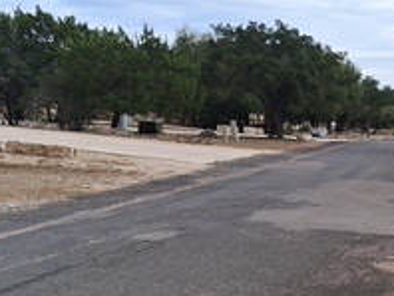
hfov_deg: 22.5
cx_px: 376
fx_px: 957
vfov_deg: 17.3
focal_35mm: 84
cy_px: 286
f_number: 1.8
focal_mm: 3.98
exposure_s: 1/436
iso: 25
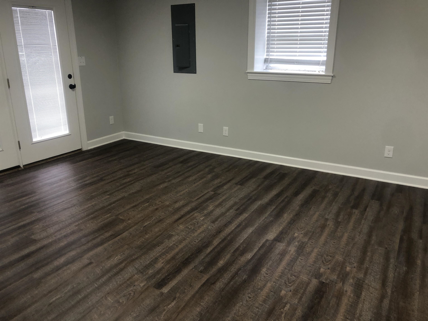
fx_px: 346
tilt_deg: -18.9
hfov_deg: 63.4
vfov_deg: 49.7
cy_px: 160
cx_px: 214
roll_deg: +0.9
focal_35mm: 28
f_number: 1.8
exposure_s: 1/30
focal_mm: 3.99
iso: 32
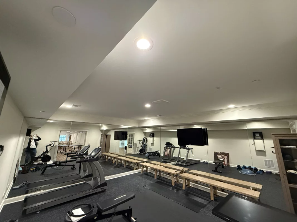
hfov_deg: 102.1
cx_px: 148
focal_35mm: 14
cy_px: 111
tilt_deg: +14.5
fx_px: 120
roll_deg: -0.8
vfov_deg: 85.7
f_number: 2.2
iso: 640
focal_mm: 2.22
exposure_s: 1/59
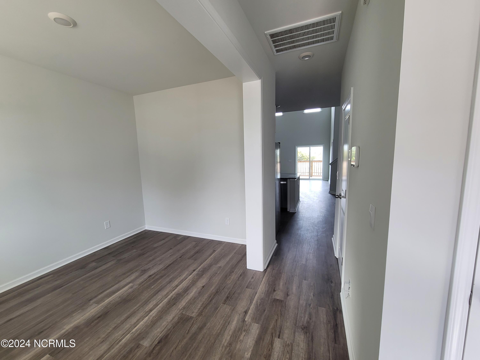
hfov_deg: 106.2
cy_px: 180
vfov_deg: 89.9
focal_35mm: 13
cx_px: 240
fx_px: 180
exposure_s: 1/60
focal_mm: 2.2
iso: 80
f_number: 2.2
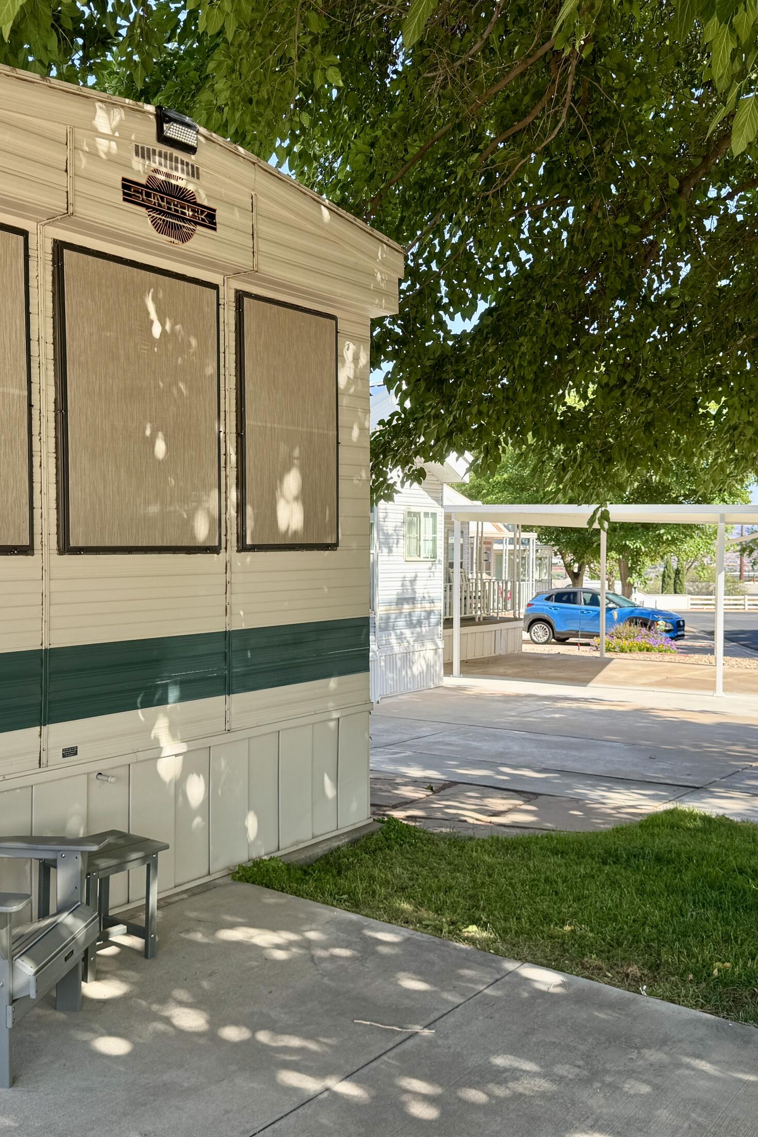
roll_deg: -0.3
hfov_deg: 38.8
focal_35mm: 34
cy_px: 576
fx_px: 1074
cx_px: 316
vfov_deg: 55.8
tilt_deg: -1.6
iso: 80
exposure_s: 1/671
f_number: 1.78
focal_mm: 6.76
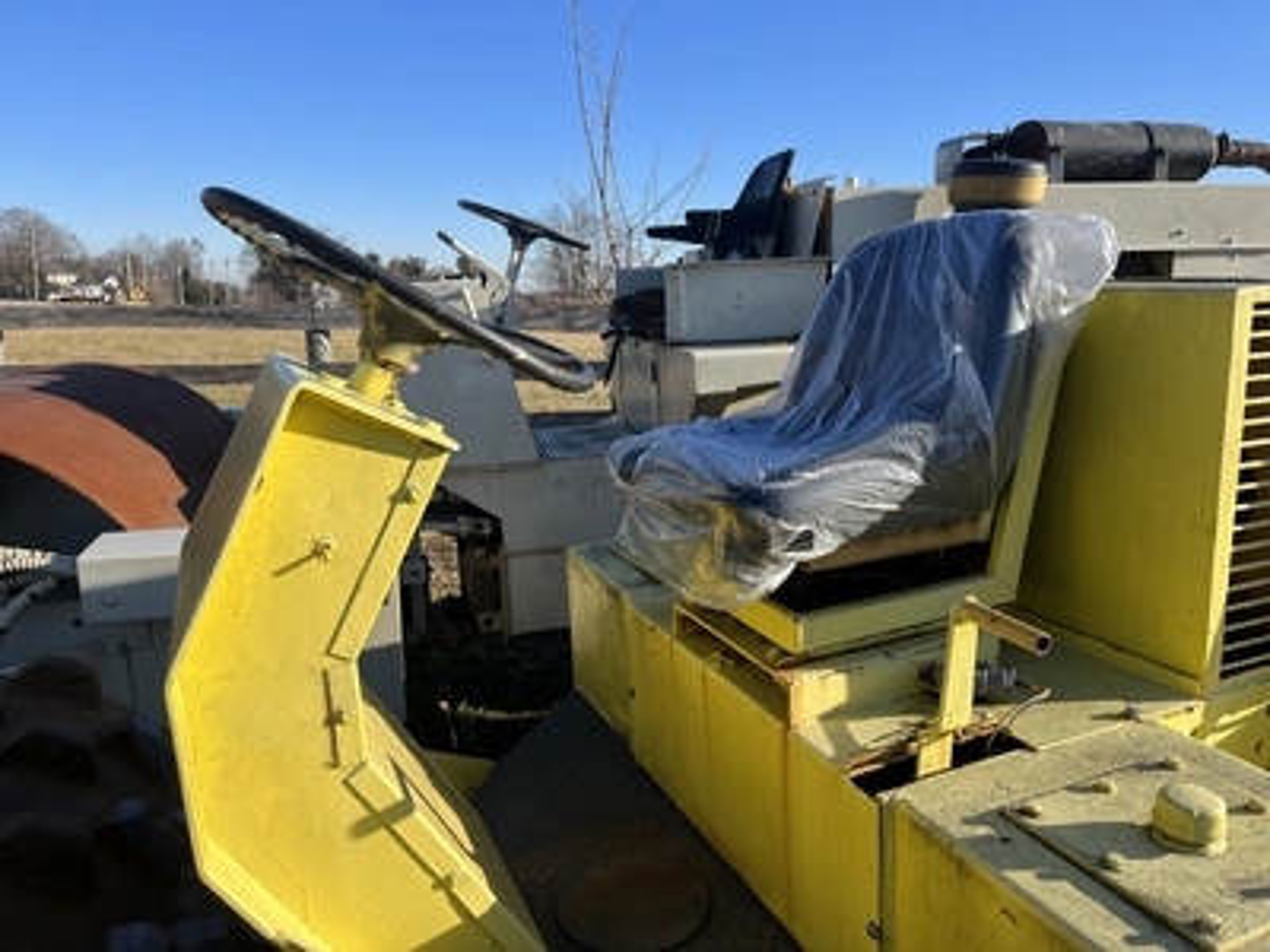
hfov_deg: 67.3
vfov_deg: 53.1
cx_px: 635
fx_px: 954
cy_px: 476
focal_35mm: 26
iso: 50
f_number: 1.6
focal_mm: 5.1
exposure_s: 1/2101
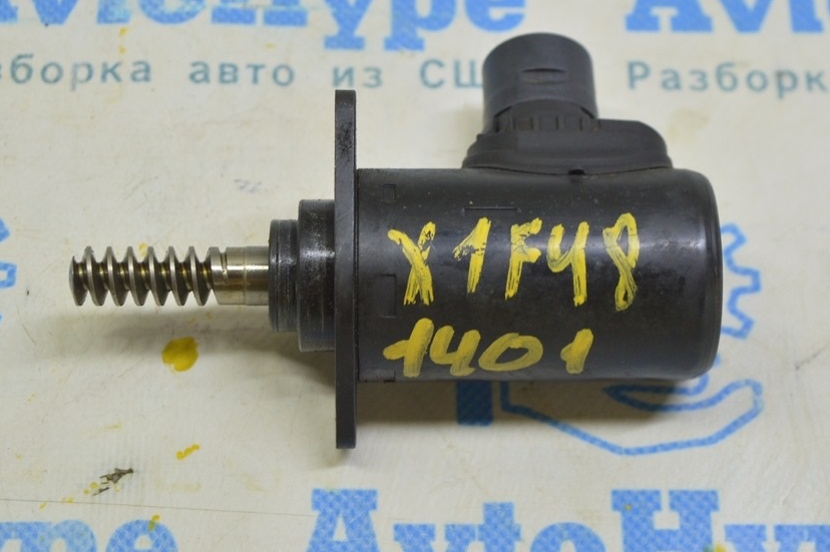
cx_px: 415
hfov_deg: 22.9
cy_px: 236
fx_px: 2051
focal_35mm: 89
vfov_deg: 15.3
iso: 400
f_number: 5.6
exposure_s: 1/25
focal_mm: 48
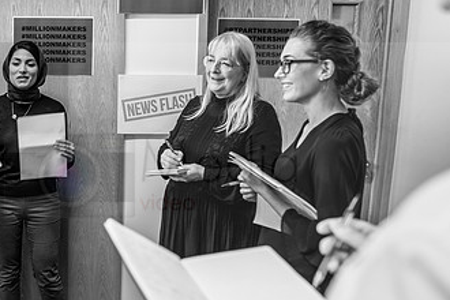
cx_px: 75
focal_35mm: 43
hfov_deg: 42.9
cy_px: 177
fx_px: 537
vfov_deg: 31.1
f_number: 2.8
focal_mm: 24
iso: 100
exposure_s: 1/30
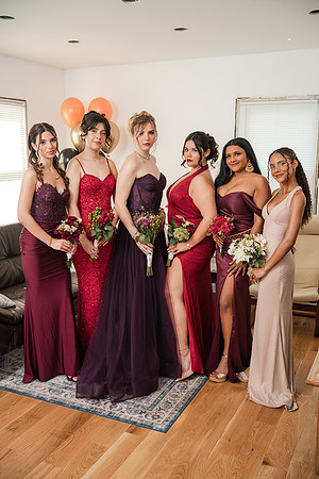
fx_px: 465
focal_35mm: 35
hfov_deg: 37.9
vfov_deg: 54.4
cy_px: 240
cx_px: 160
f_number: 4
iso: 1250
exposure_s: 1/250
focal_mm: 35
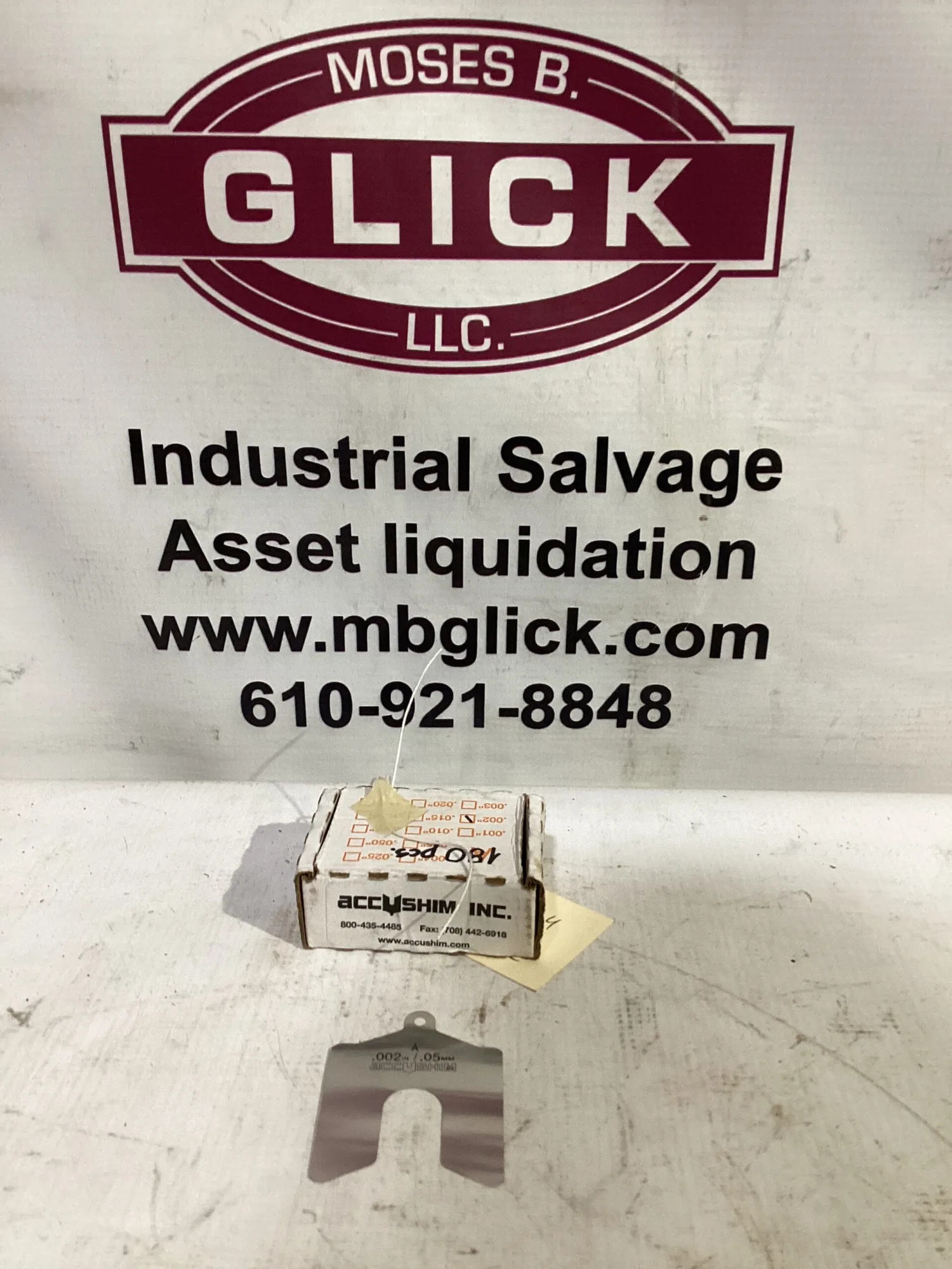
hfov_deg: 45.4
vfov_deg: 58.4
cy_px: 634
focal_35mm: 31
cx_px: 476
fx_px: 1137
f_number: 2.4
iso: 200
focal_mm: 3.3
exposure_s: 1/50
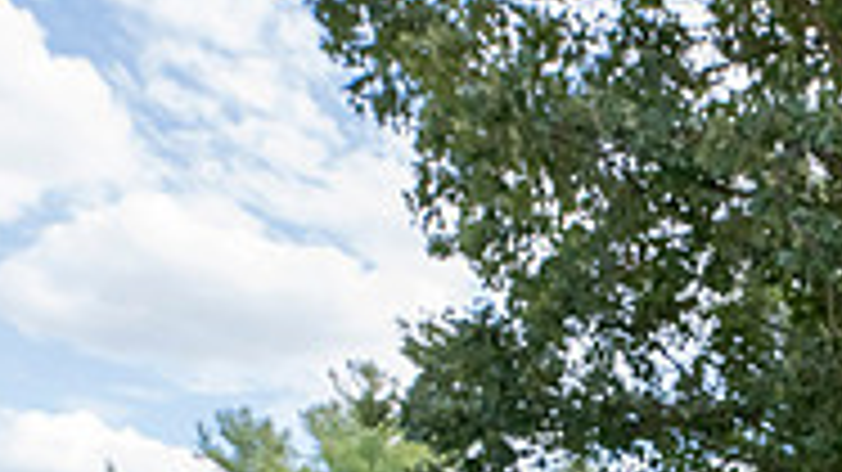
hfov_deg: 37.2
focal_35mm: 47
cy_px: 781
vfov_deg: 20.3
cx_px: 912
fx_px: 1049
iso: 800
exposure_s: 1/500
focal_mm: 14
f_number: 7.1
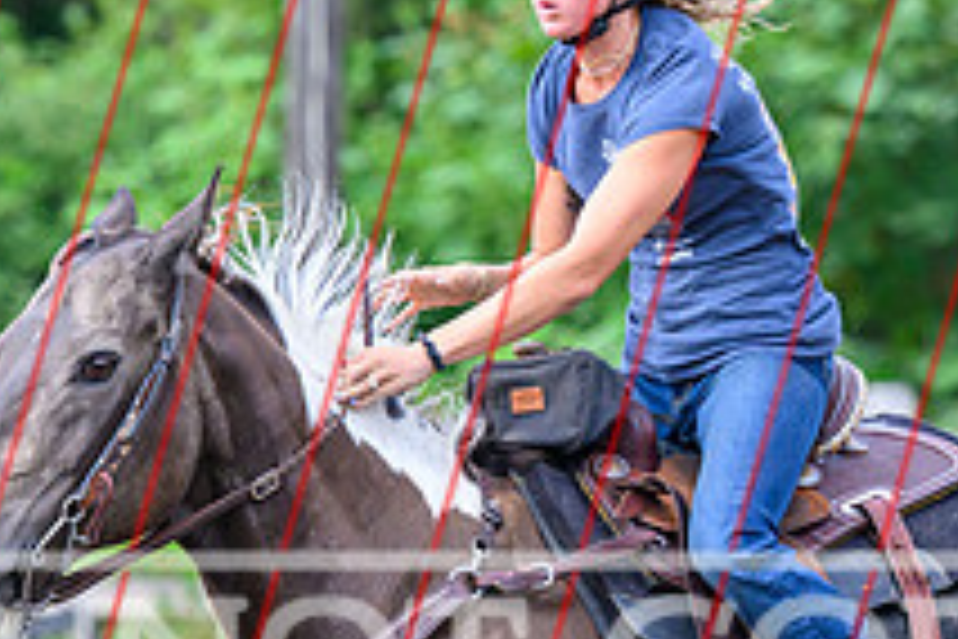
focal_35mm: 392
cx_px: 250
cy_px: 747
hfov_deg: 5.3
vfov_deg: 3.5
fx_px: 10431
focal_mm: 125
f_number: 3.2
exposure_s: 1/1600
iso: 1100
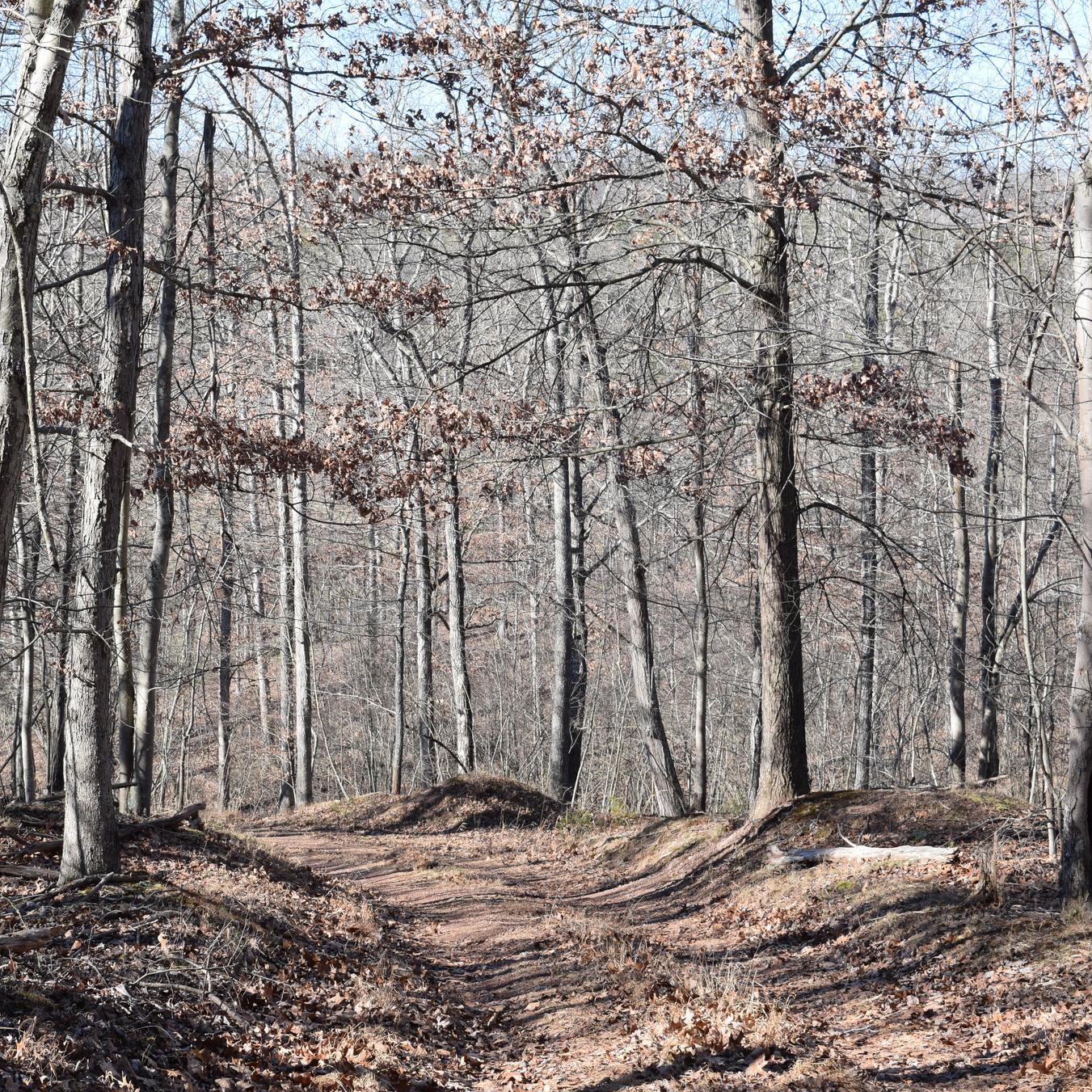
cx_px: 310
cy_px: 543
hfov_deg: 25.3
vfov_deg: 25.5
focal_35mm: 68
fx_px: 2414
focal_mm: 35
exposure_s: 1/250
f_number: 8
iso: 280
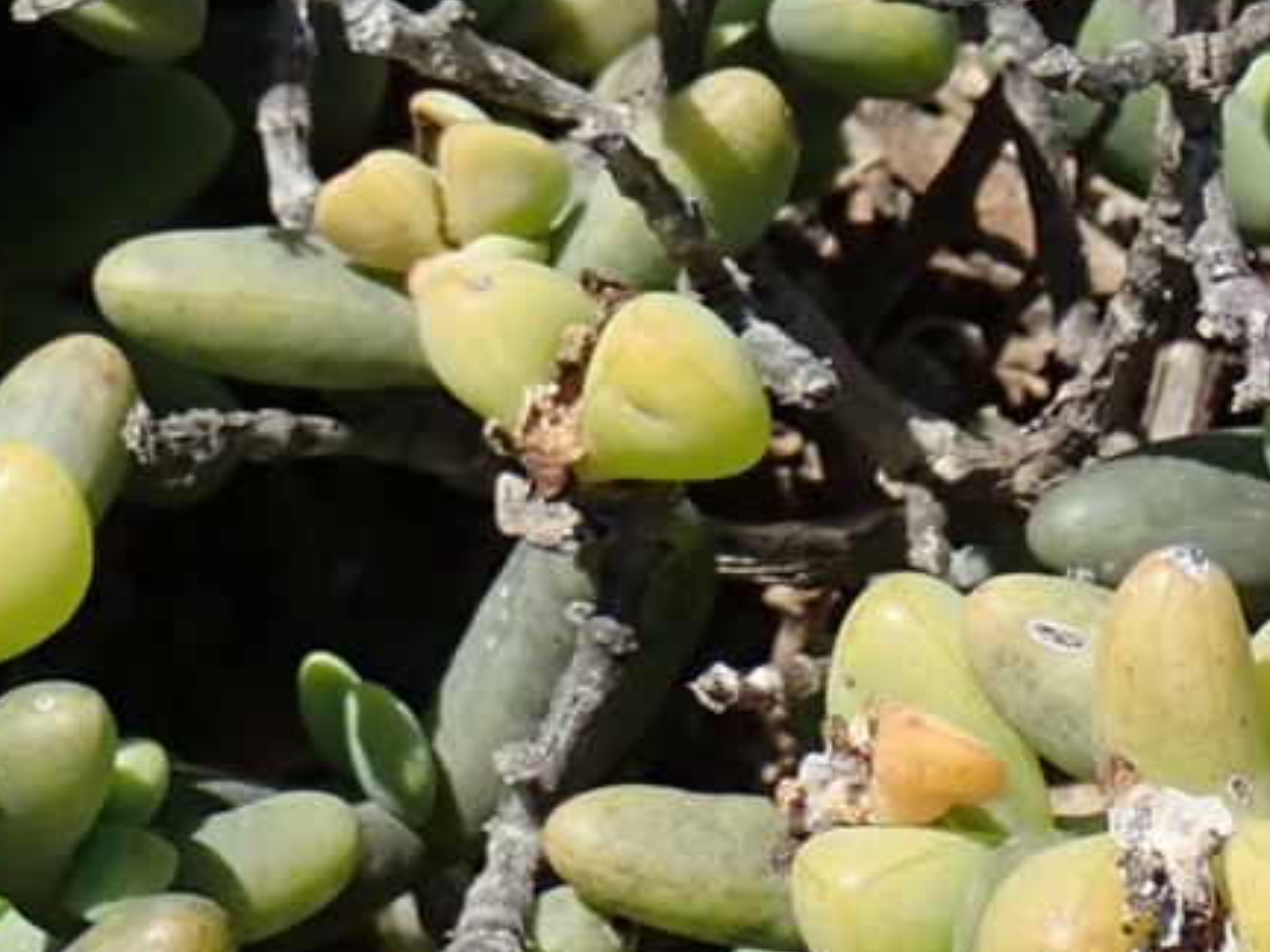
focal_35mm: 176
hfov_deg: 10.7
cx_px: -767
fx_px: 6457
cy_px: -796
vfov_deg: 8.1
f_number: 3.5
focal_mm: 6.86
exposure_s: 1/640
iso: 100
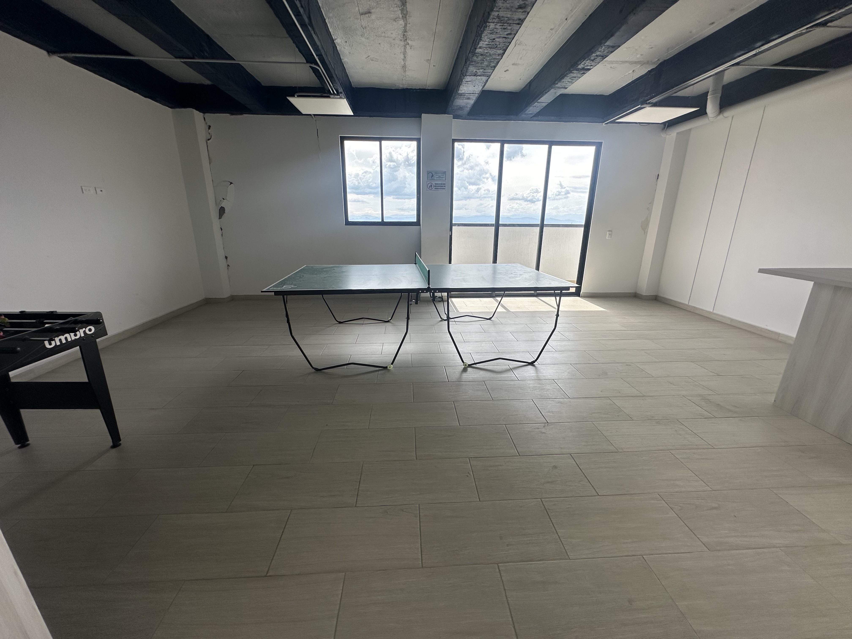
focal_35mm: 14
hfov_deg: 102.1
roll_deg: -0.8
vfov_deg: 85.7
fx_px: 345
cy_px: 320
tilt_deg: -17.1
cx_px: 426
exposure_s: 1/506
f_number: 2.2
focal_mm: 2.22
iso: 40
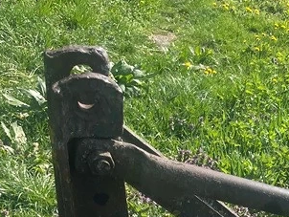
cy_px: 356
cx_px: 418
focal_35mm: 86
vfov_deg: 15.4
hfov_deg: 20.0
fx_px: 719
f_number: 1.6
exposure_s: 1/2463
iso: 50
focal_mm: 5.1
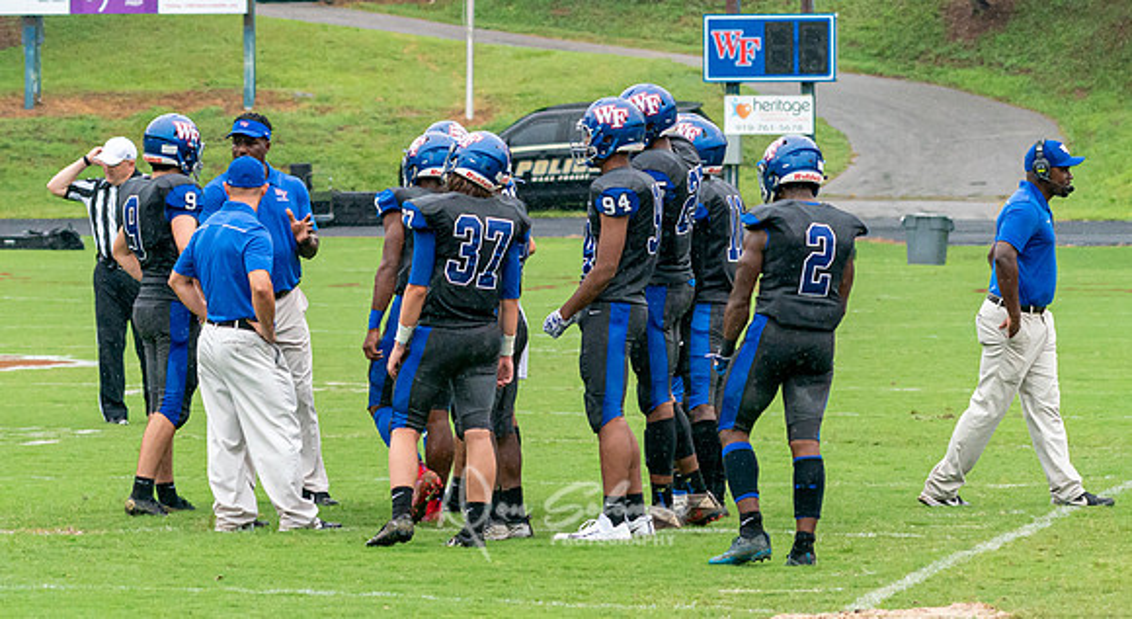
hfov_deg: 8.5
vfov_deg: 4.6
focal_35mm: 257
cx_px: 539
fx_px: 7659
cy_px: 311
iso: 2500
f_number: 6.3
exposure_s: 1/1250
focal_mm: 140
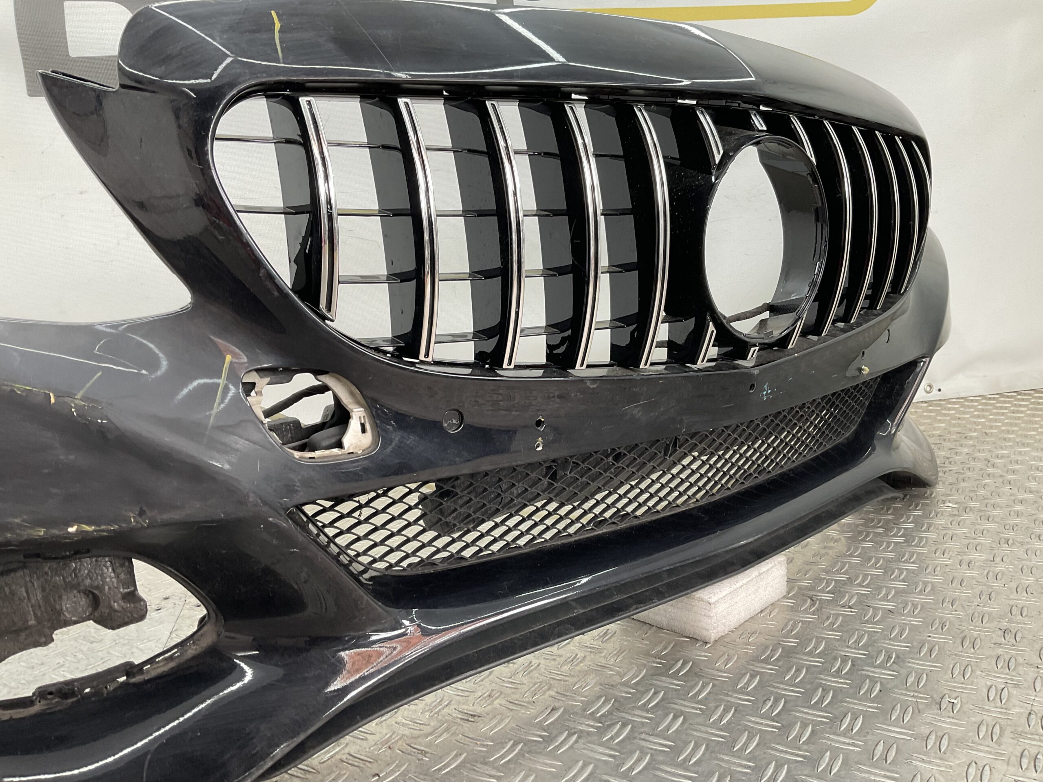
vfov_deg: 48.2
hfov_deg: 61.7
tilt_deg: -9.7
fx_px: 874
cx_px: 522
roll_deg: +2.4
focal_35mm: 29
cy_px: 391
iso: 50
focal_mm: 3
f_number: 1.8
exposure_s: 1/120
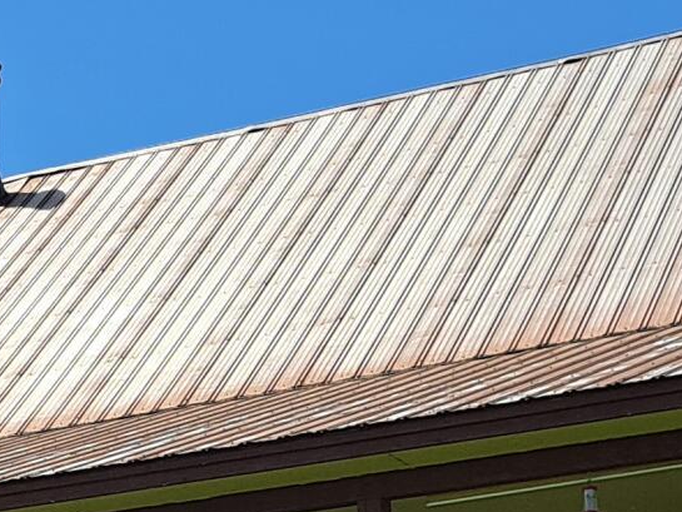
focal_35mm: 132
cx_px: 282
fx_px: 2601
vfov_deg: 11.1
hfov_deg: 14.9
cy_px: 526
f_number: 1.8
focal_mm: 5.23
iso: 50
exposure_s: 1/2151
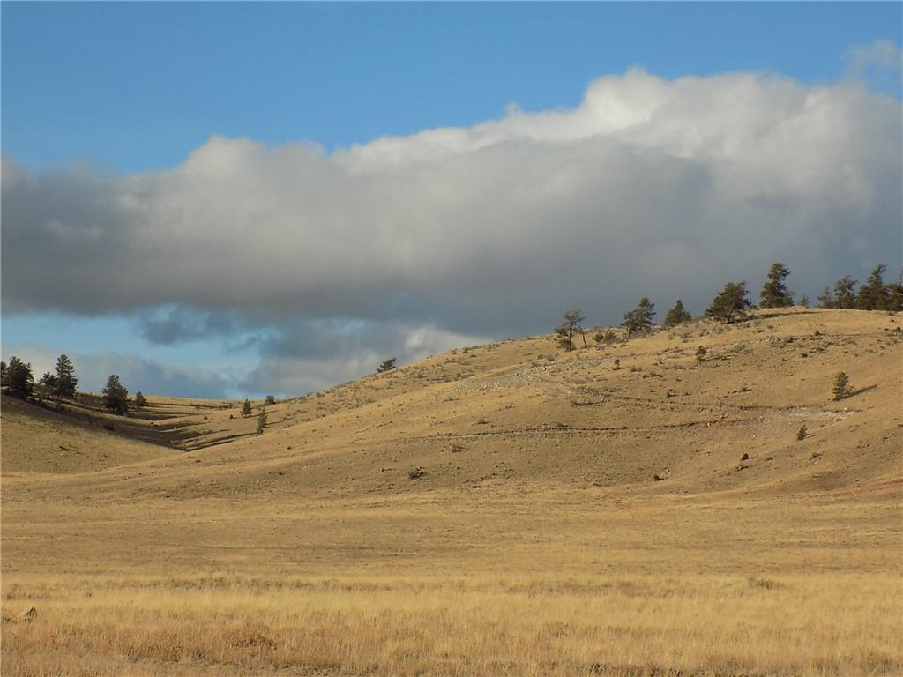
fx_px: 4382
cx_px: 452
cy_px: 338
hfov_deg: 11.8
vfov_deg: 8.8
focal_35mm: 168
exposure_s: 1/500
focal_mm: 29.9
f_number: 5.3
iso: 80
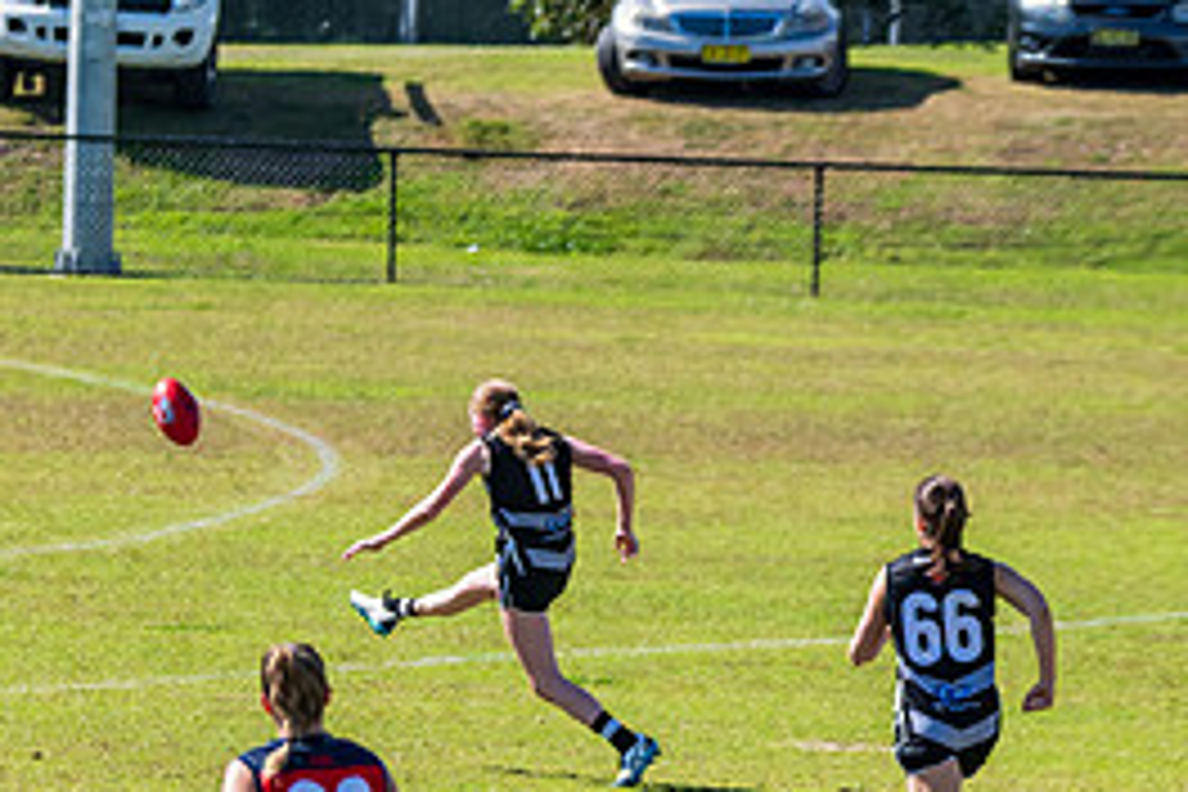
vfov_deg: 2.6
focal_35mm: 524
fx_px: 17291
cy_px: 682
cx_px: 226
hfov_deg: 3.9
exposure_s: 1/2000
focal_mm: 220
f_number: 7.1
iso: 800
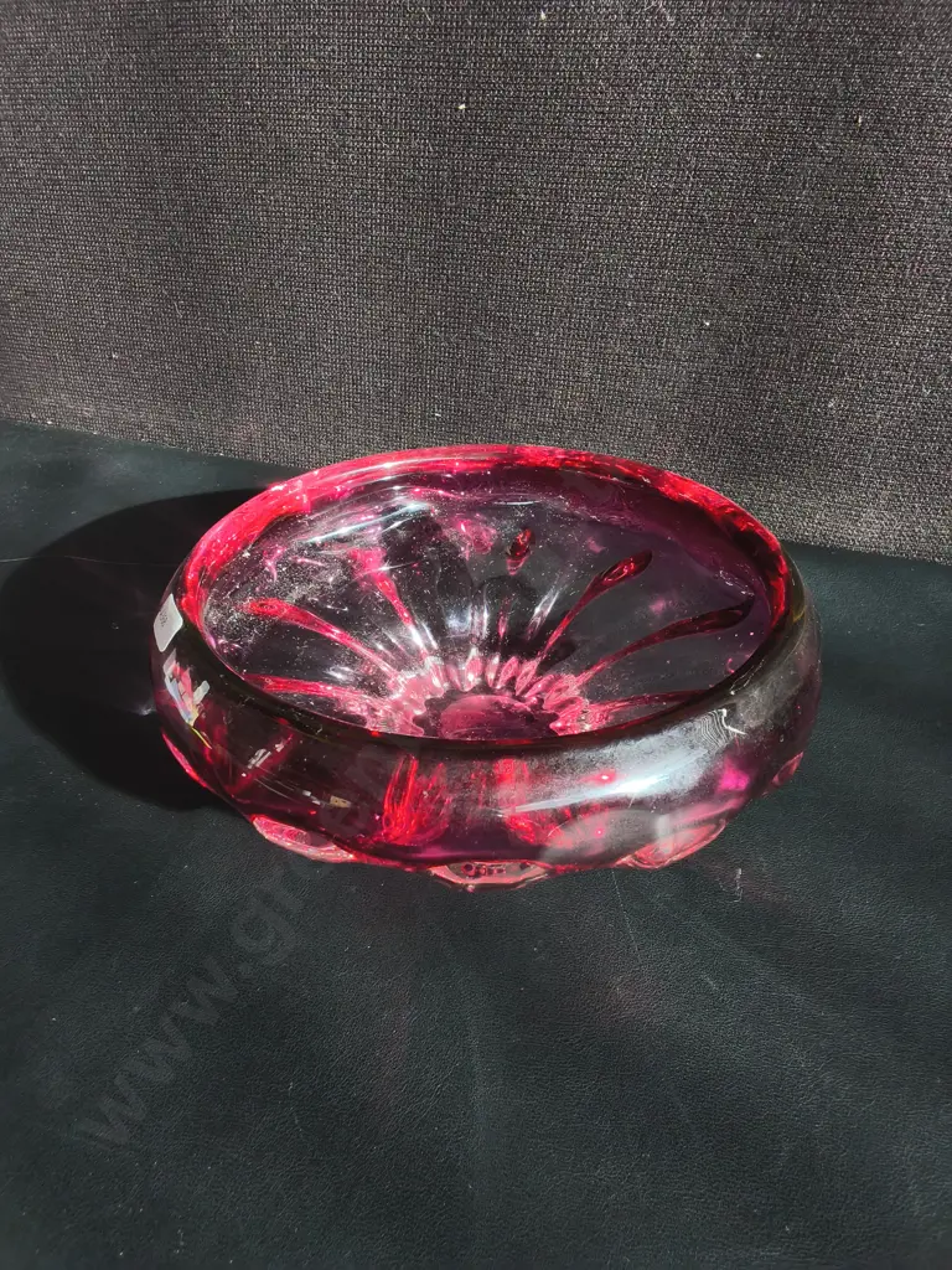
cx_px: 476
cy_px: 635
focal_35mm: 27
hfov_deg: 51.4
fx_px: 990
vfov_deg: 65.3
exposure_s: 1/444
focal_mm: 2.87
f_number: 2
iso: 32
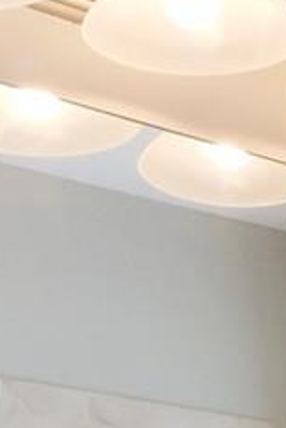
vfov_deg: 12.2
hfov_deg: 9.7
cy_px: 986
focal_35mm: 139
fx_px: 1651
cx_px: 374
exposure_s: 1/158
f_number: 1.7
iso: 50
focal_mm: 4.2
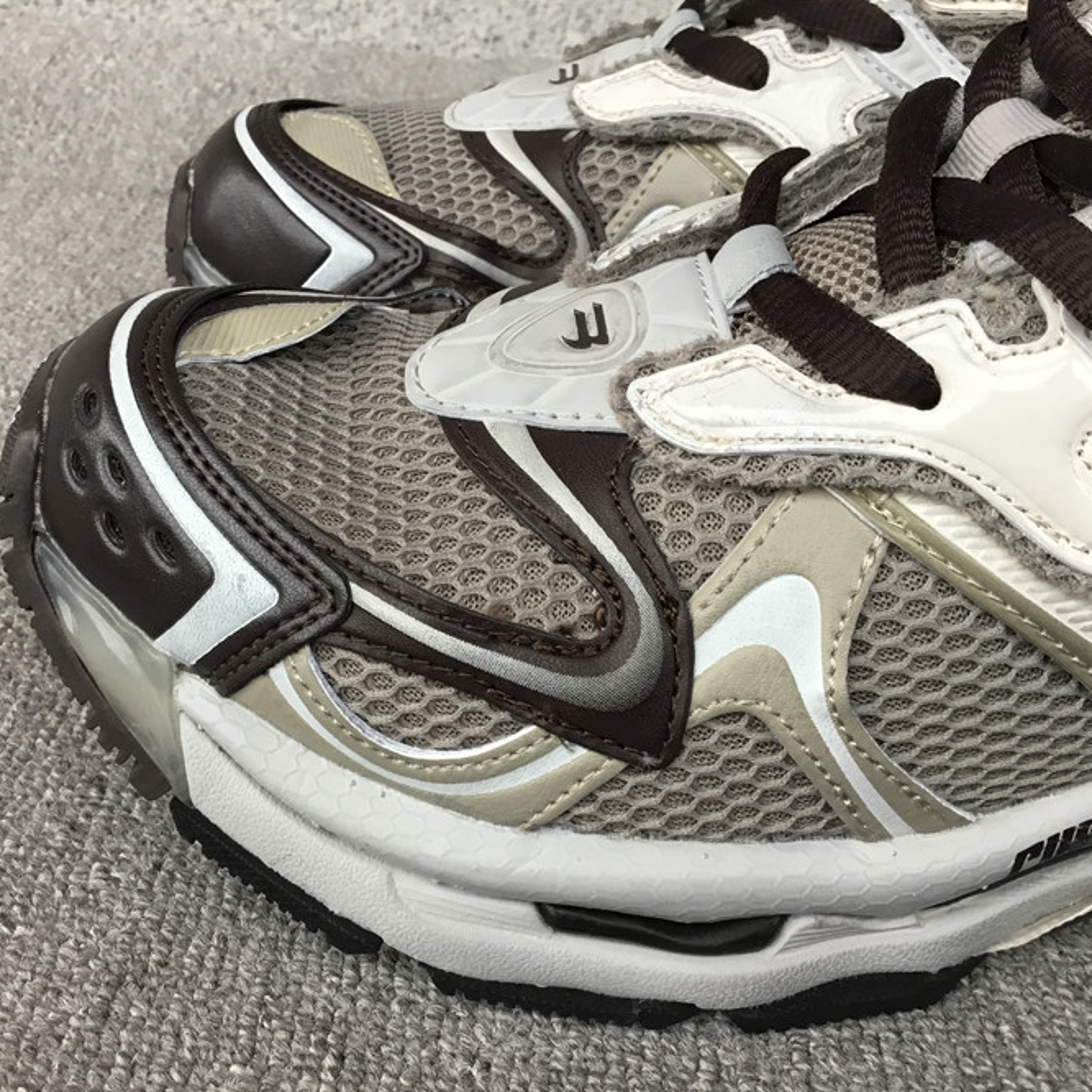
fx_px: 1321
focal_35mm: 37
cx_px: 497
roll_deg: -4.4
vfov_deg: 44.9
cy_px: 548
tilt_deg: -33.8
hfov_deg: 44.9
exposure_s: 1/33
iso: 25
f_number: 2.4
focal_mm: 3.3
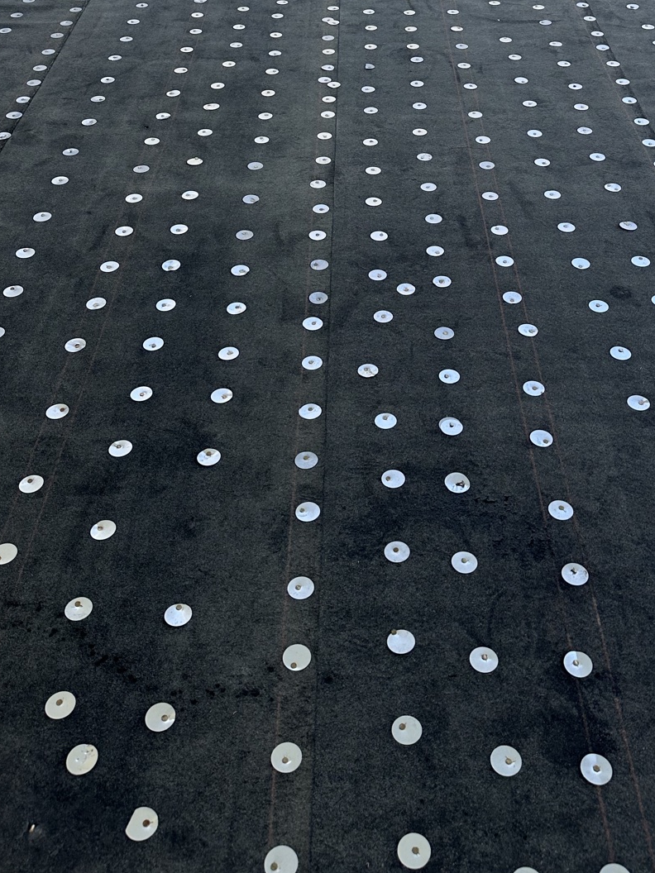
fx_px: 1009
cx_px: 378
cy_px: 208
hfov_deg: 35.9
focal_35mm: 40
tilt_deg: -33.3
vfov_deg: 45.0
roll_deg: +0.6
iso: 80
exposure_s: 1/1692
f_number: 1.78
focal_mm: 6.86
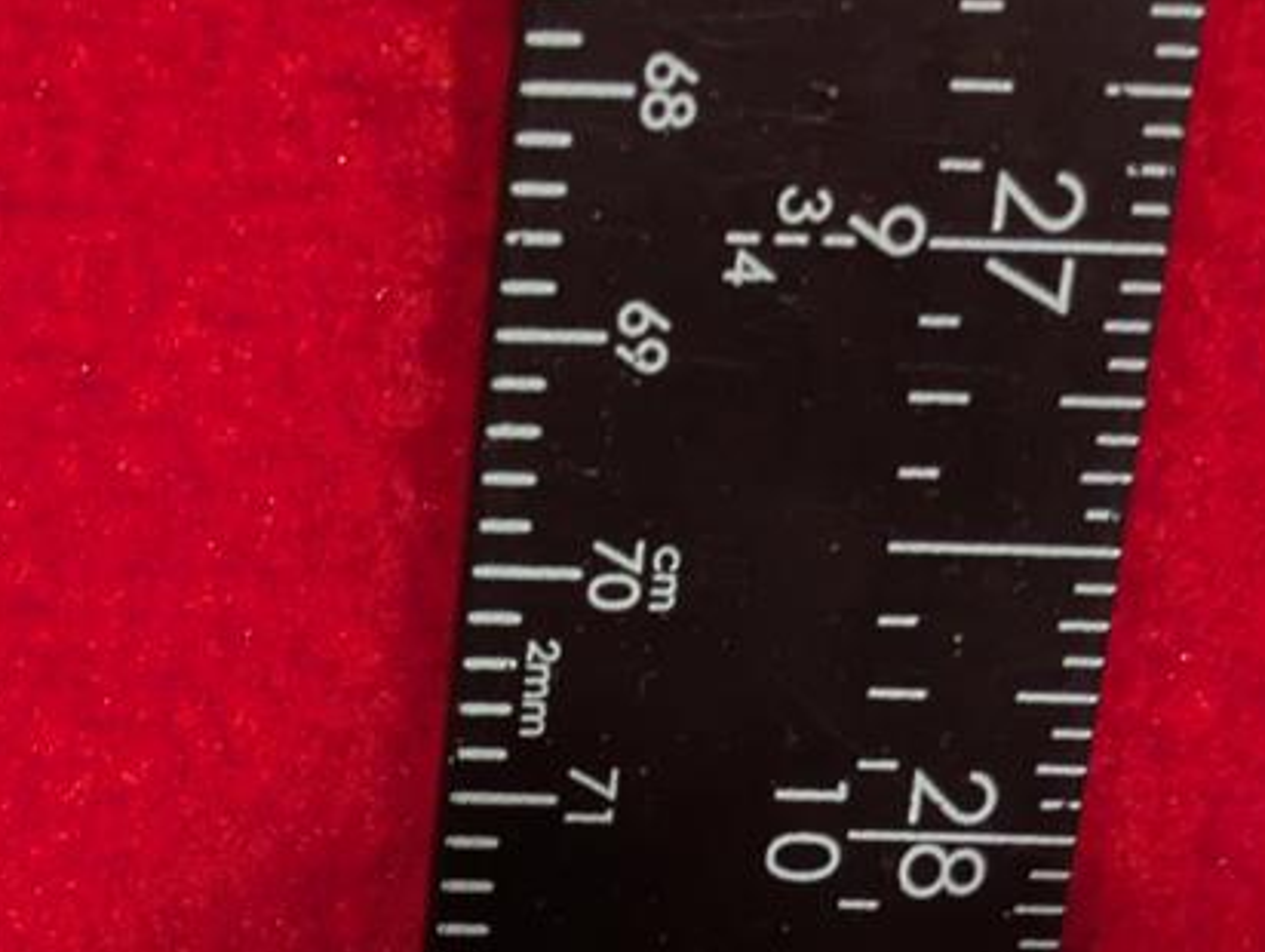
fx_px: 3549
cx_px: -362
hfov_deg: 18.8
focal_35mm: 97
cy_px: 1420
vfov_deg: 14.3
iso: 335
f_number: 1.89
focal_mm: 5.43
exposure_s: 1/60
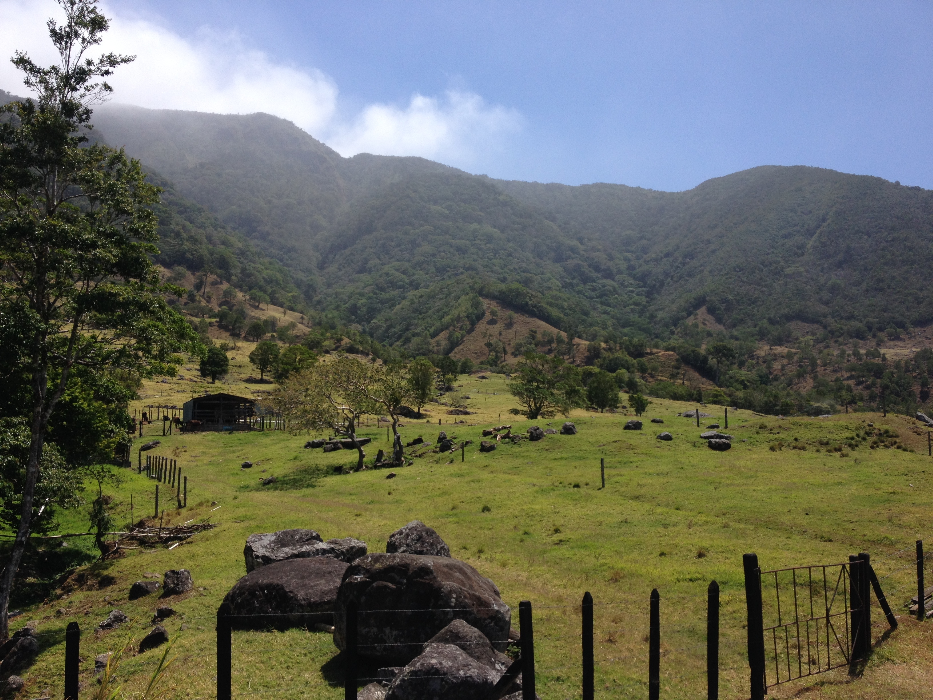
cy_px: 350
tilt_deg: +11.5
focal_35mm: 35
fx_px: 943
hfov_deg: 52.6
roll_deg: +3.6
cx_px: 466
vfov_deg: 40.7
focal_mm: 4.28
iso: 50
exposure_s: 1/2123
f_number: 2.4
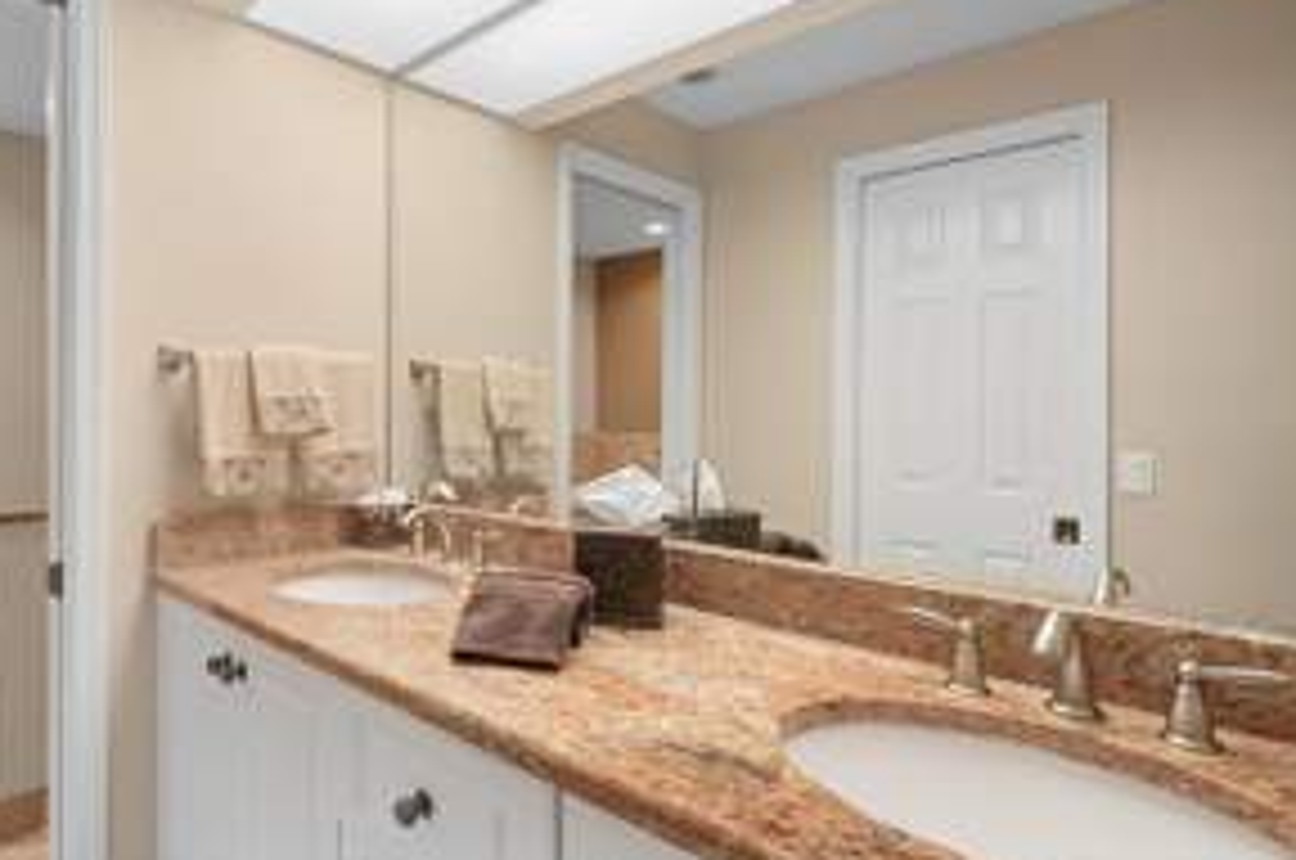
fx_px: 719
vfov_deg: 61.6
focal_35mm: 20
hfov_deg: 82.4
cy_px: 385
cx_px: 482
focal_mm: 12
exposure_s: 1/1.67
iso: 100
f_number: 8
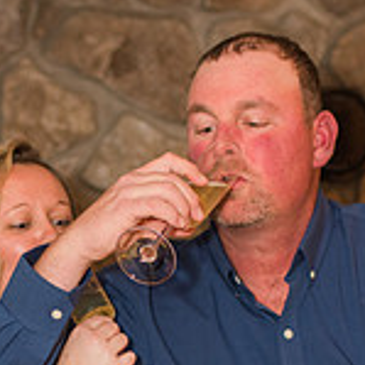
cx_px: 73
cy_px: 407
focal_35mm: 135
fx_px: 1610
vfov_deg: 12.7
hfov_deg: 12.9
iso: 400
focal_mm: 35
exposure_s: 1/160
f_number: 1.8
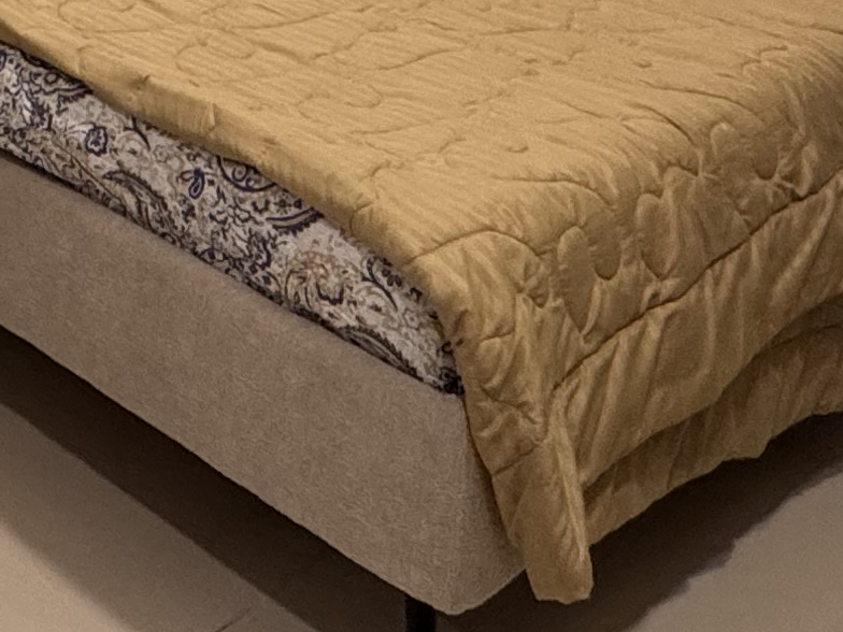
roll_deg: -1.5
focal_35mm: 72
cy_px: -554
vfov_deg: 16.5
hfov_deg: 23.5
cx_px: -292
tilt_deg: -5.4
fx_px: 1753
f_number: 2.2
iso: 160
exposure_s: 1/99
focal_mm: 2.22
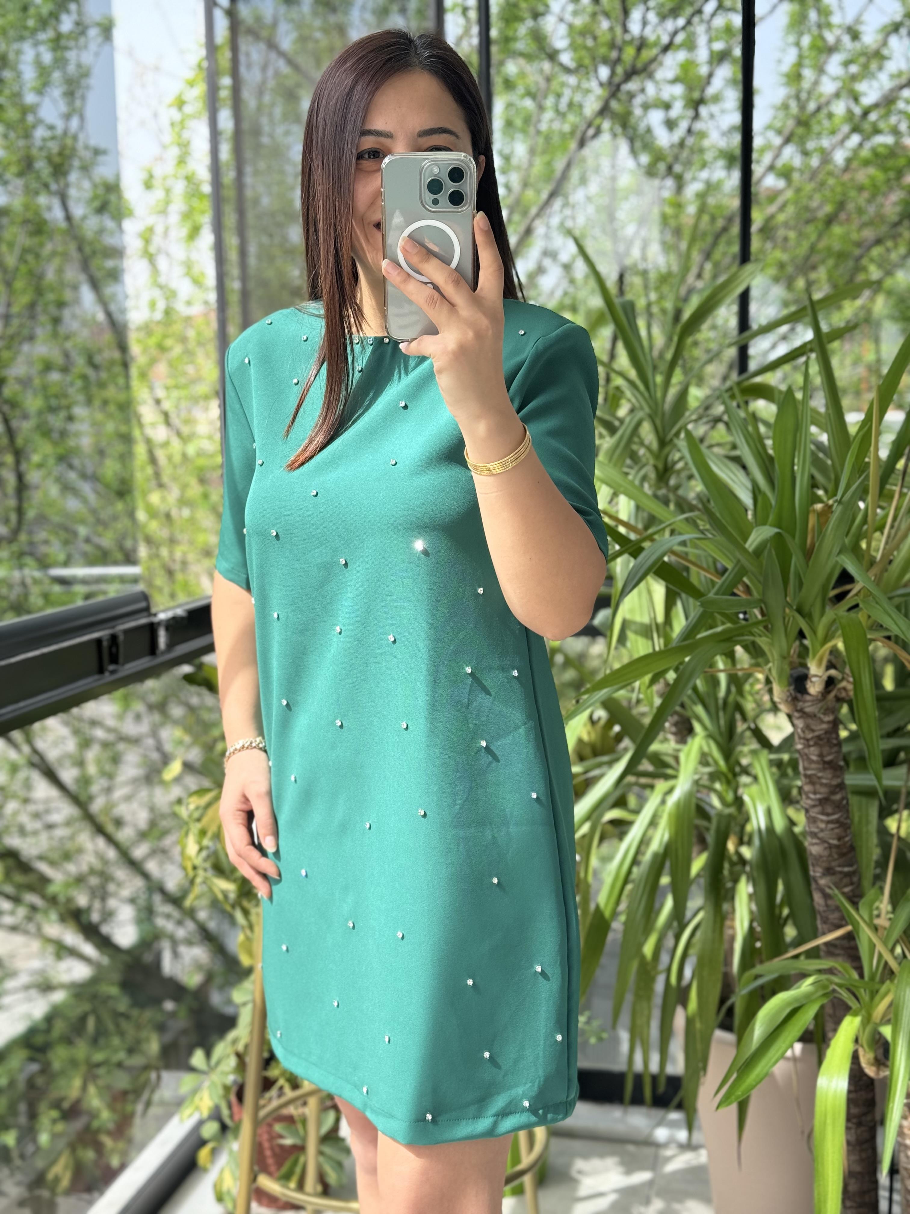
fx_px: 1682
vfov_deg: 39.7
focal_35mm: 48
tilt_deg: -20.6
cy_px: 607
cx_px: 455
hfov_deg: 30.3
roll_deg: +0.3
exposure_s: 1/412
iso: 64
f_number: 1.78
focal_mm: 6.86
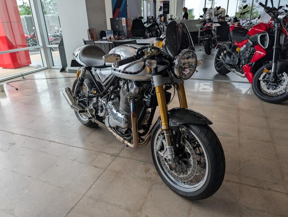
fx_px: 200
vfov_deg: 56.9
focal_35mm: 24
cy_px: 108
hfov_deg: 71.5
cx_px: 144
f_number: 1.68
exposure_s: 1/205
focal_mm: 6.9
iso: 19
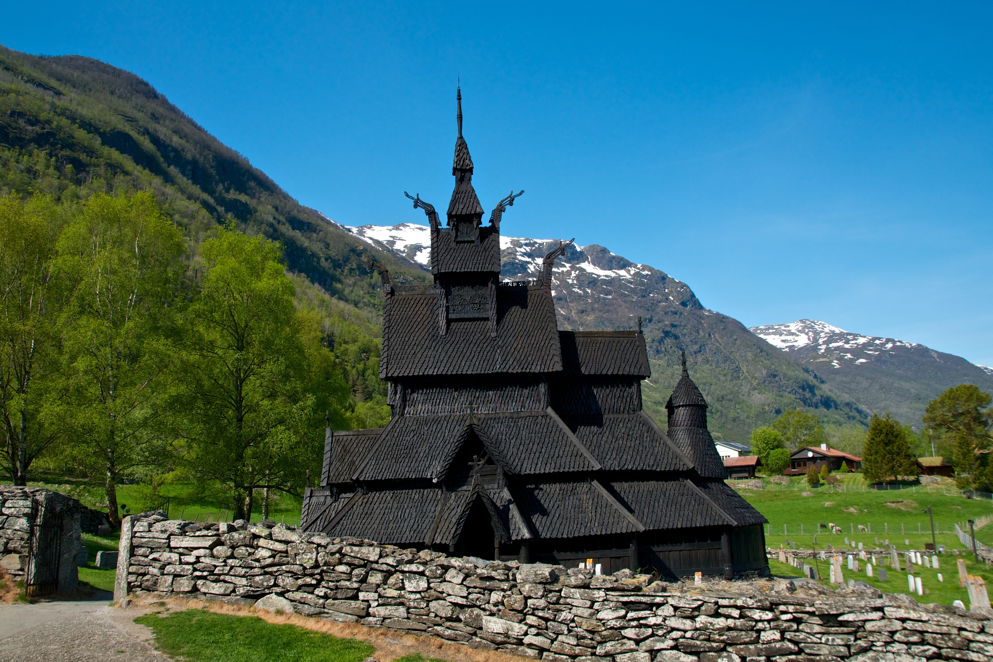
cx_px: 496
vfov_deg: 43.6
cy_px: 331
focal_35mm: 30
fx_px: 827
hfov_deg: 61.9
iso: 200
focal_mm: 20
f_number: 8
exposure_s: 1/125
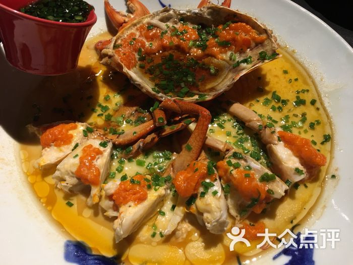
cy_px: 132
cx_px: 176
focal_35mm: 29
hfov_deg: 61.7
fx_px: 296
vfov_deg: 48.2
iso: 64
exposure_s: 1/17
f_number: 2.2
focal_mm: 4.15
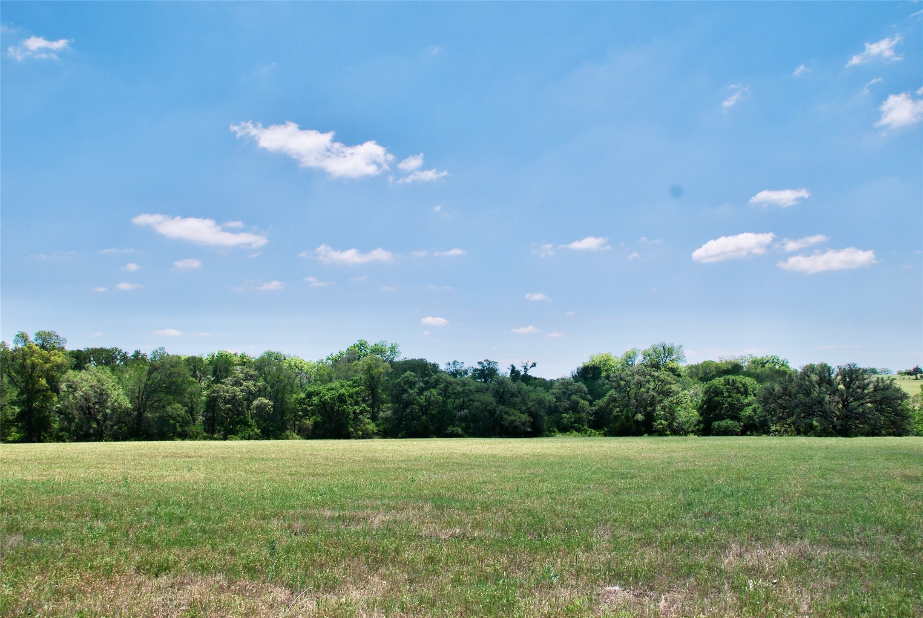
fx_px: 847
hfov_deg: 57.2
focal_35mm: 33
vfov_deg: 40.1
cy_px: 309
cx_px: 462
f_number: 8
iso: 100
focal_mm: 22
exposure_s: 1/250
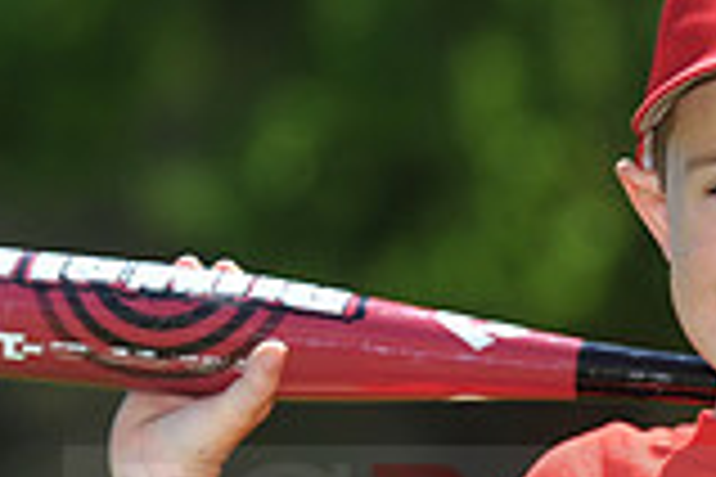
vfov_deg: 3.1
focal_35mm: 438
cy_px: 504
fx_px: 8711
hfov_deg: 4.7
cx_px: 820
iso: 200
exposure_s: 1/1250
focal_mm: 120
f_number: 4
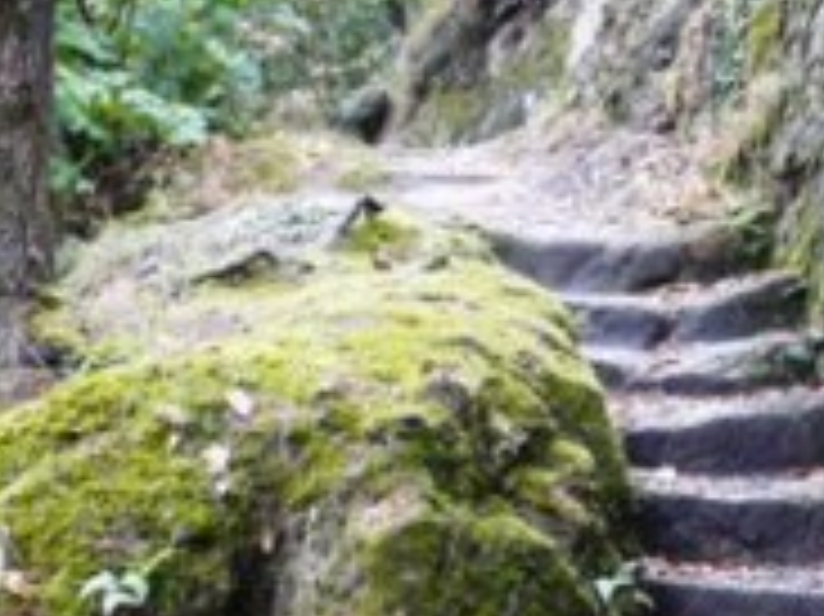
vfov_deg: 16.0
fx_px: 2189
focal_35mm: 92
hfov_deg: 21.2
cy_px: 326
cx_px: 594
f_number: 2.8
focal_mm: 4.6
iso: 200
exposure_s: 1/30
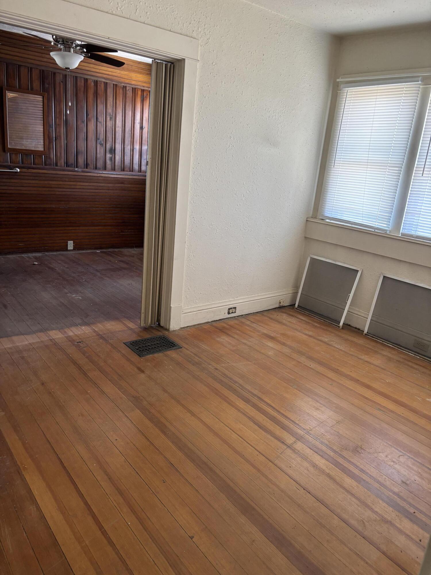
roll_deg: -5.1
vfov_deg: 67.3
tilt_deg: -17.3
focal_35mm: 26
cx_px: 216
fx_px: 432
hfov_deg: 53.1
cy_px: 288
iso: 125
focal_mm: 5.96
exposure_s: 1/67
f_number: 1.6
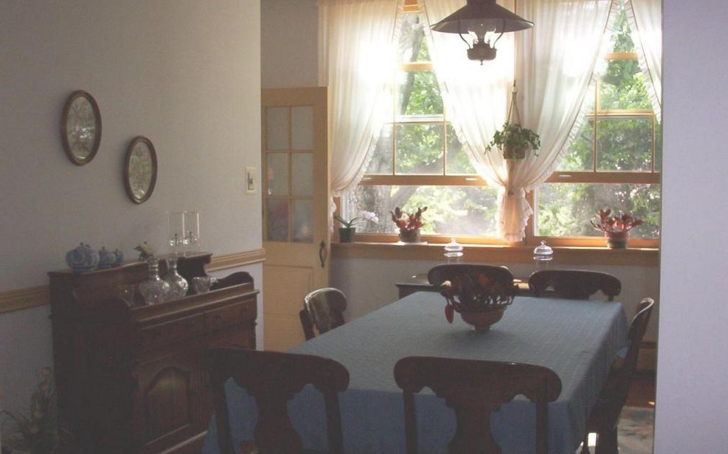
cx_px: 367
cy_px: 245
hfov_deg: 47.2
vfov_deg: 30.5
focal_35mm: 42
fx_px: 833
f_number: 4.5
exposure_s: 1/30
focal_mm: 6
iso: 140
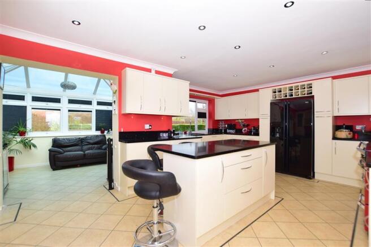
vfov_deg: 77.3
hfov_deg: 100.4
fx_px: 155
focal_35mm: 15
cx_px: 186
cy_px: 124
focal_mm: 10
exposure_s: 1/200
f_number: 7.1
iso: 400
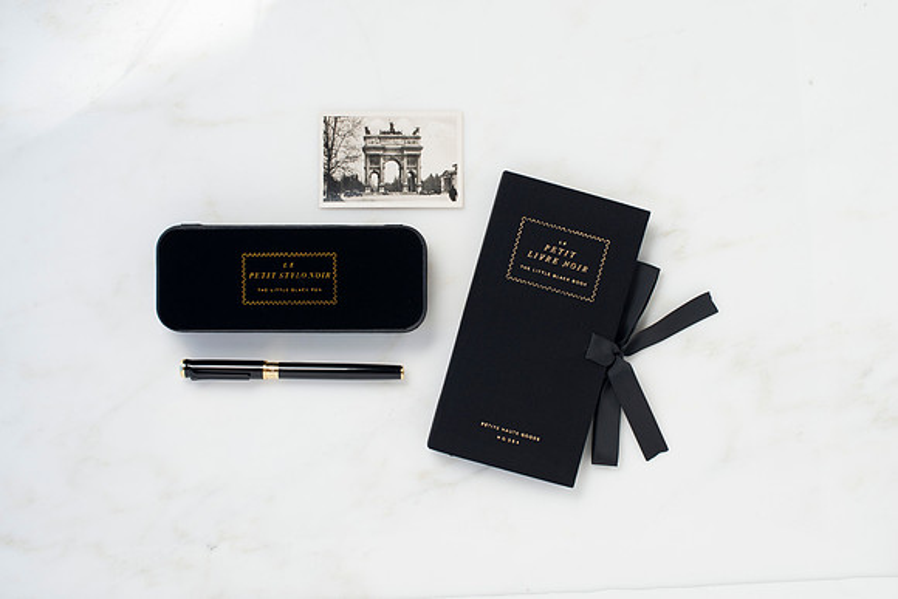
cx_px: 449
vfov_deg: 27.0
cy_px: 300
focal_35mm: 50
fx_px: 1248
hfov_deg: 39.6
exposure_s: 1/80
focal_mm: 50
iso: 200
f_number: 9
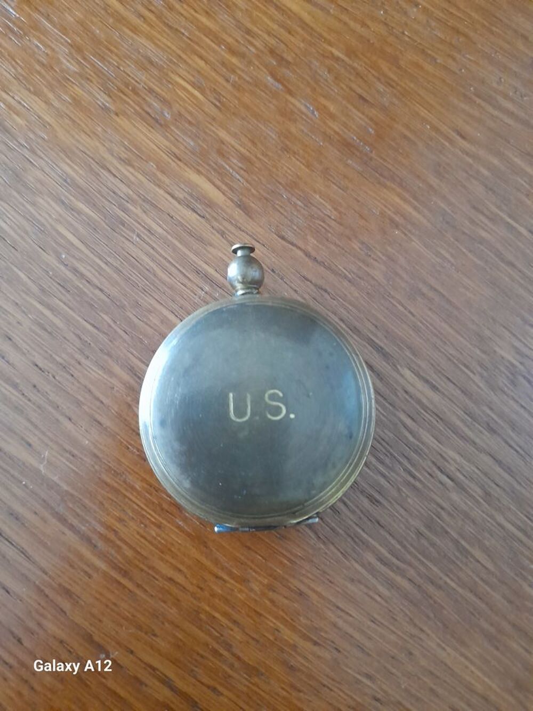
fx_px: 513
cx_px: 266
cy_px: 356
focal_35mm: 25
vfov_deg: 69.4
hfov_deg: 54.9
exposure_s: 1/20
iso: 1000
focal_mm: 4.6
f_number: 2
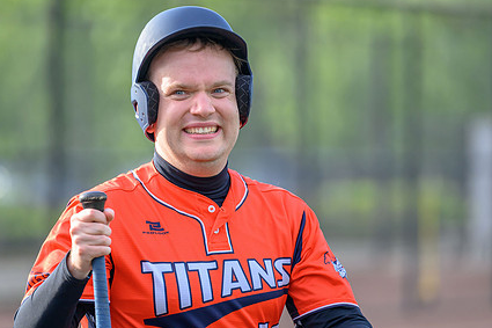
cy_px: 179
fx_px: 4754
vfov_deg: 3.9
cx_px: 168
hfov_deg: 5.9
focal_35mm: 348
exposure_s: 1/2000
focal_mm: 200
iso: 560
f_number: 2.8
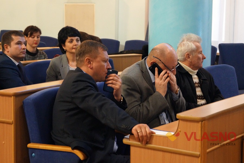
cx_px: 122
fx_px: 508
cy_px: 82
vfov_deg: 18.2
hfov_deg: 27.0
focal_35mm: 75
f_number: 5.6
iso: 3200
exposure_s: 1/15
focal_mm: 50
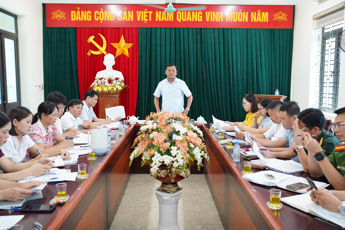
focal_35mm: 36
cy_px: 115
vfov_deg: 36.7
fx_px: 347
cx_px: 172
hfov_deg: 52.9
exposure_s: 1/40
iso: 800
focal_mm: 36.2
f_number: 4
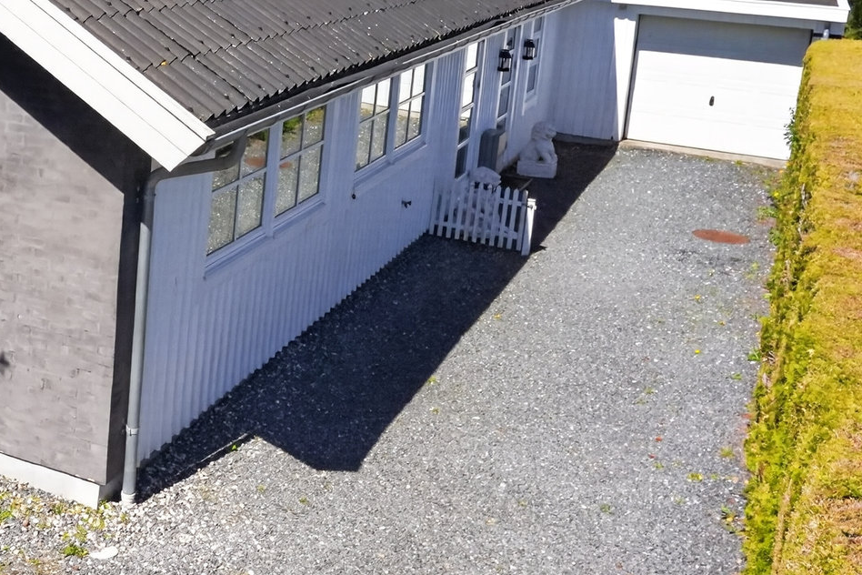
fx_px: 1293
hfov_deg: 33.3
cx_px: -25
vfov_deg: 24.7
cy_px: 121
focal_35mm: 54
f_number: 8
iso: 1250
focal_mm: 20
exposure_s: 1/4000
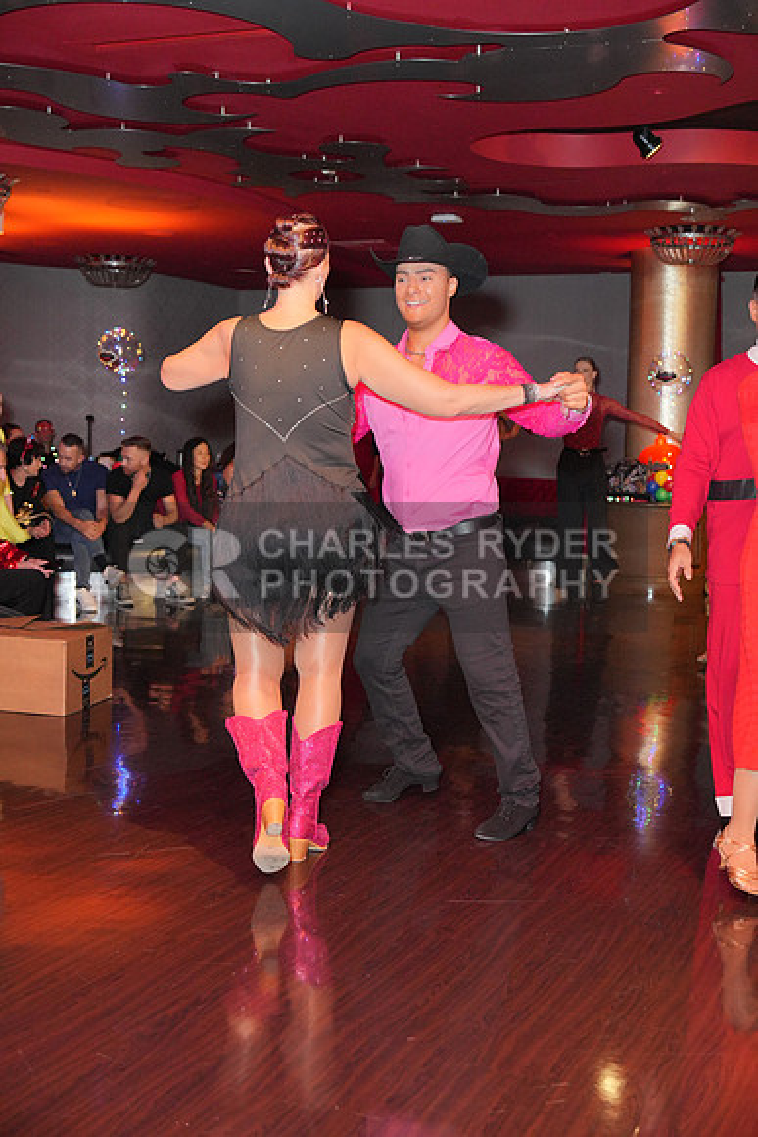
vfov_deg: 41.9
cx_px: 379
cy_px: 568
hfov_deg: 28.7
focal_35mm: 47
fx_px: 1483
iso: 4000
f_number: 4
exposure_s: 1/200
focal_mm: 47
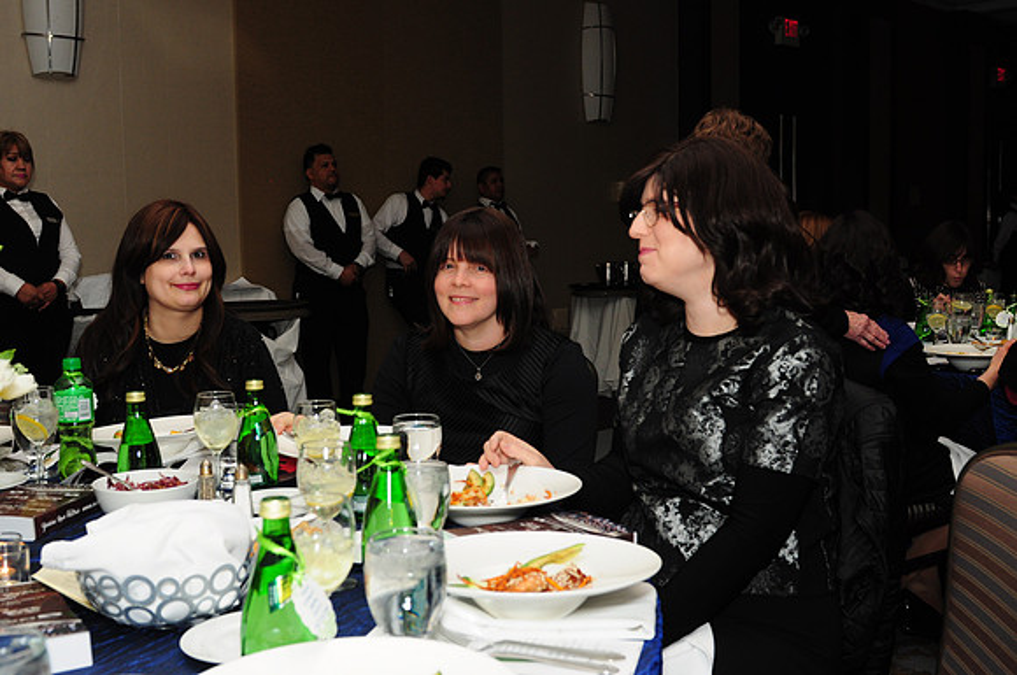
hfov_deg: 48.0
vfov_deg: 32.9
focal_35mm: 40
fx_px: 1143
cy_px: 338
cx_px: 508
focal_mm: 27
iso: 500
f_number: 5
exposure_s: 1/60
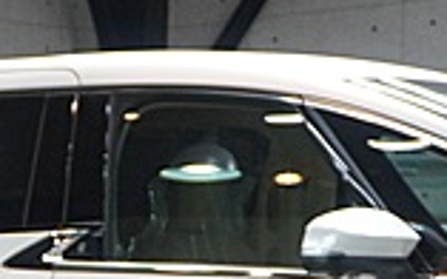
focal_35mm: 200
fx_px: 2436
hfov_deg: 9.2
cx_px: -683
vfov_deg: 6.2
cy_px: 759
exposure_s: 1/30
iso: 500
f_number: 4
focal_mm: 20
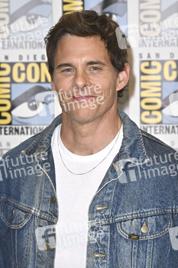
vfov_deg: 21.7
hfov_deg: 14.5
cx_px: 89
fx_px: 698
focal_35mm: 94
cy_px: 134
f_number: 5
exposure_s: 1/250
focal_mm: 94
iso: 2500
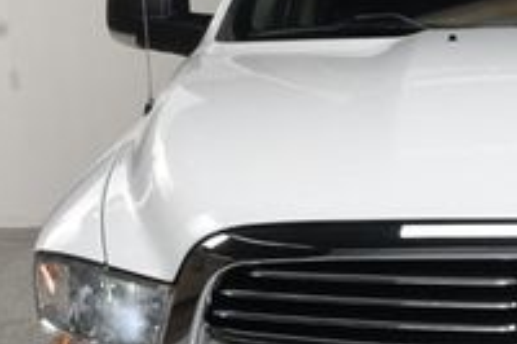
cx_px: 566
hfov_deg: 18.1
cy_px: 277
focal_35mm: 109
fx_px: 1564
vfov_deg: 12.5
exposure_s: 1/160
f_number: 13
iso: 100
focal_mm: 23
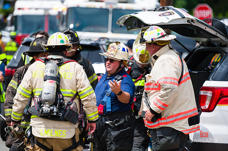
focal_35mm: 200
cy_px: 76
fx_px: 1266
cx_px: 114
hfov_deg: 10.3
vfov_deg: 6.9
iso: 200
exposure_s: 1/2000
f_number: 3.2
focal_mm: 200
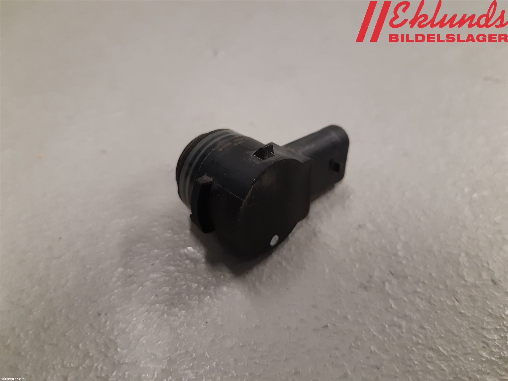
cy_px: 190
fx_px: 382
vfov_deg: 53.1
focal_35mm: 26
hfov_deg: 67.3
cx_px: 254
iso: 160
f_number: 1.7
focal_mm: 3.93
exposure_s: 1/50
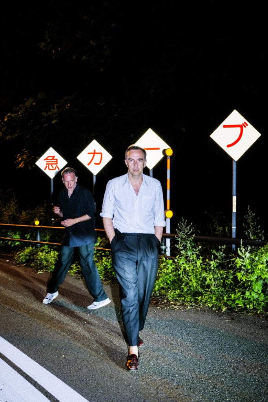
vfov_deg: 53.1
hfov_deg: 36.9
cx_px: 134
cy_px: 201
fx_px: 402
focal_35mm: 36
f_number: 3.5
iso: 640
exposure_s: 1/80
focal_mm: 36
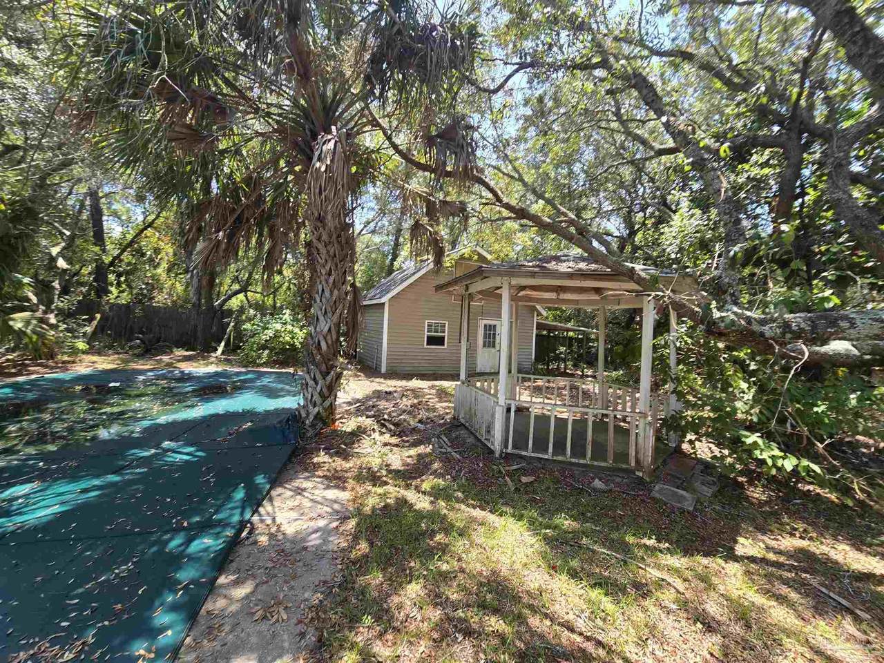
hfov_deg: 106.2
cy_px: 332
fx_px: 332
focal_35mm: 13
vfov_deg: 89.9
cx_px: 442
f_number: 2.2
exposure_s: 1/280
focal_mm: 2.2
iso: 50
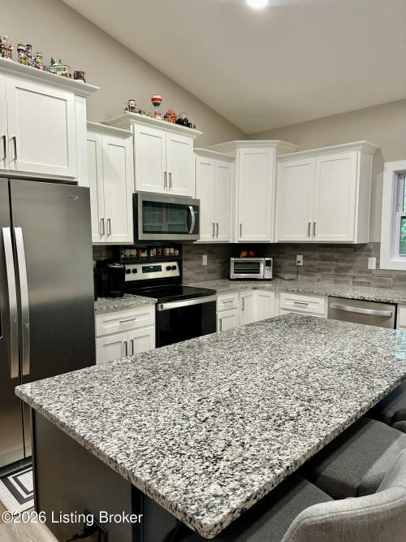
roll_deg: +0.5
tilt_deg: -5.4
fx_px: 375
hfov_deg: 56.8
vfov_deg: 71.6
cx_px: 203
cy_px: 271
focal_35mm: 24
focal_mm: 6.86
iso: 200
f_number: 1.78
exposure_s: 1/60
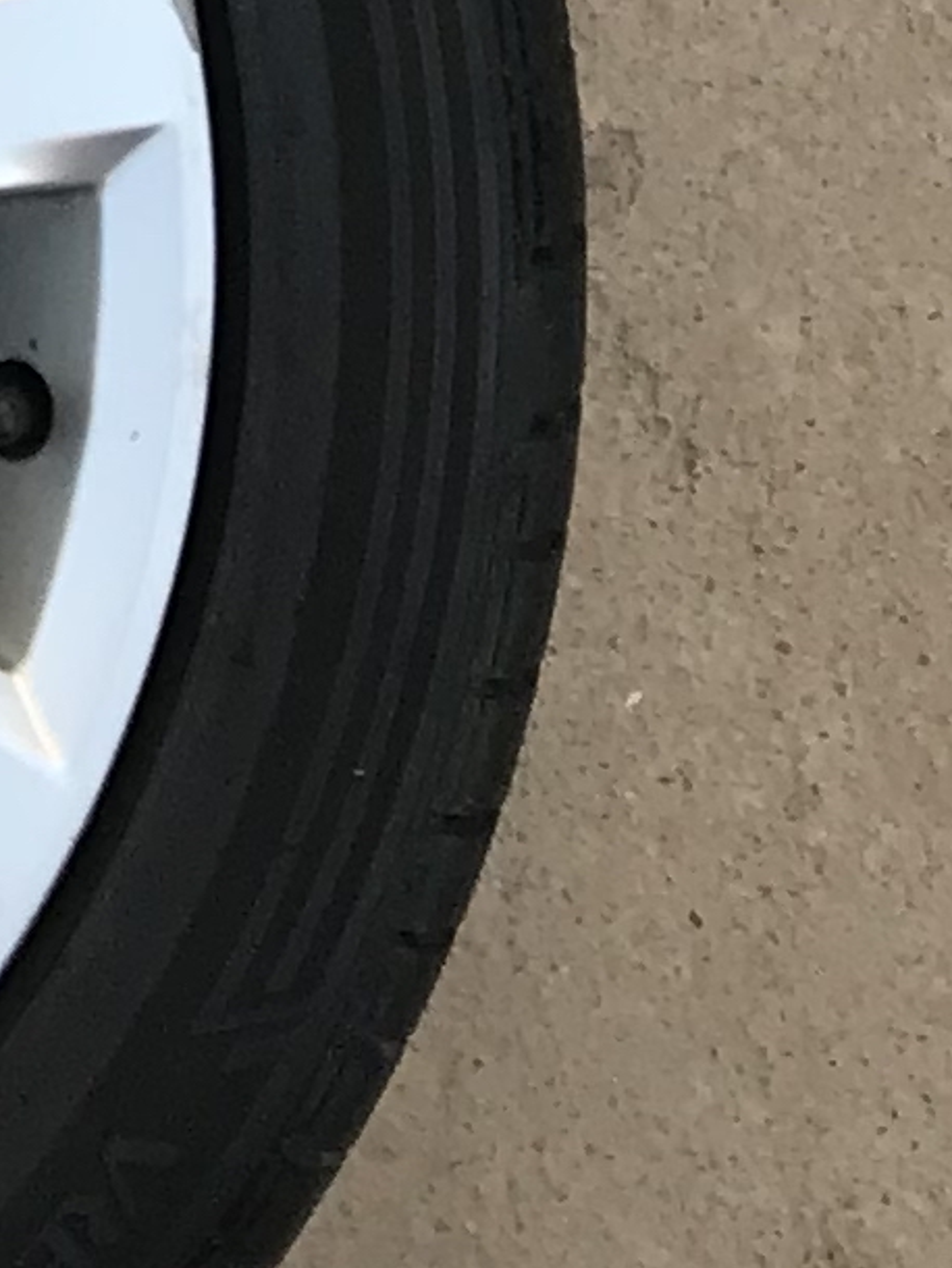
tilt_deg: -79.2
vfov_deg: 9.4
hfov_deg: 7.7
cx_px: -919
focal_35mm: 185
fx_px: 6779
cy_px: -1902
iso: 20
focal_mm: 3.99
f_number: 1.8
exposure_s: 1/131
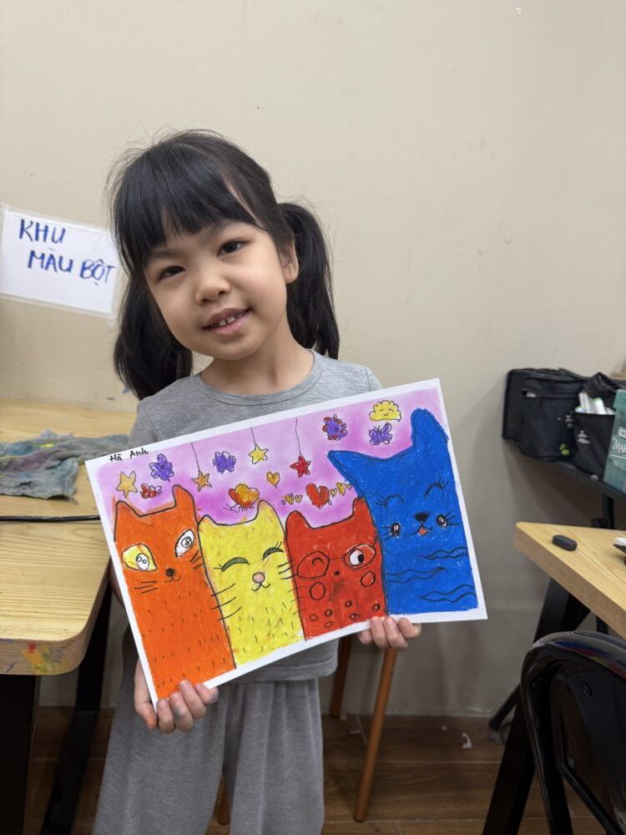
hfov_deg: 56.8
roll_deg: -9.2
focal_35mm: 24
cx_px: 313
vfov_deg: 71.6
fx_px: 579
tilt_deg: -8.3
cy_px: 418
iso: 64
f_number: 1.78
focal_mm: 6.76
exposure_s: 1/100
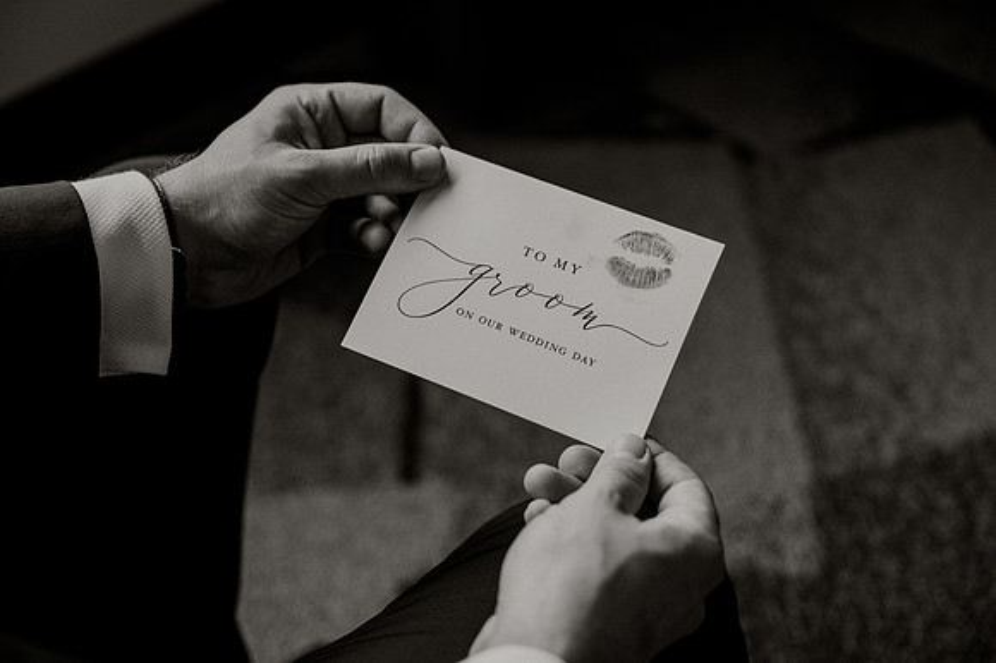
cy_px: 332
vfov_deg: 23.0
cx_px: 498
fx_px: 1631
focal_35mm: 59
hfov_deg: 34.0
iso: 800
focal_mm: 59
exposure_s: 1/400
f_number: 3.2
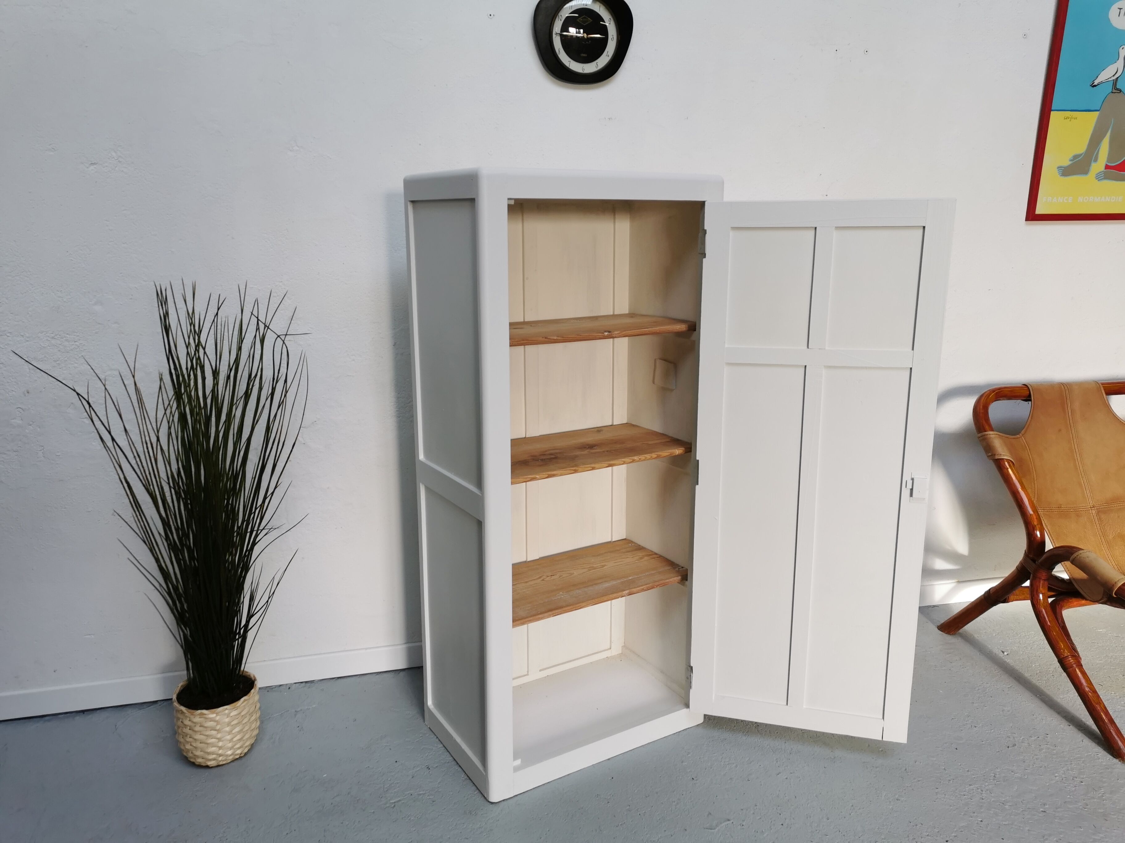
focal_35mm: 27
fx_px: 877
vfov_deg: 51.4
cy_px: 422
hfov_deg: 65.3
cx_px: 562
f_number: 1.8
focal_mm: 5.58
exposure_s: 1/100
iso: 50
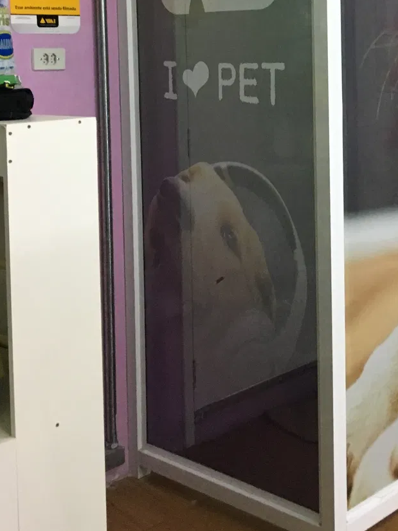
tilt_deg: -3.8
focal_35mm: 60
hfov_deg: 23.5
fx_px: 920
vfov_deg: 31.3
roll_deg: +1.0
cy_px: 105
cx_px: 390
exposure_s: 1/17
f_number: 2.2
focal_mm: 4.15
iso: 200
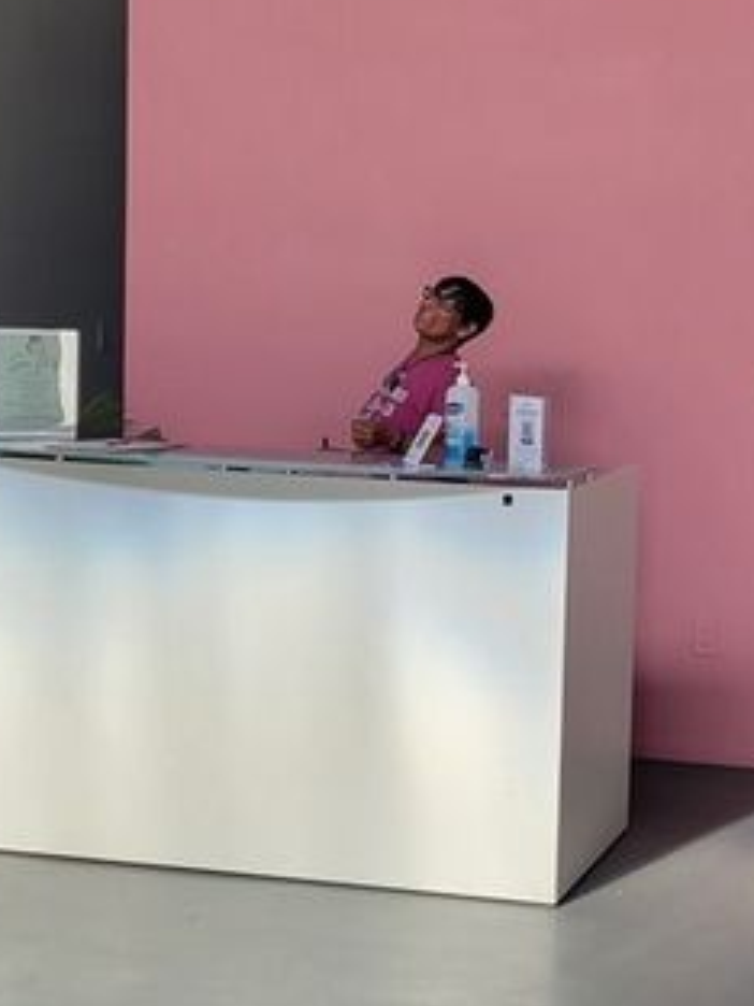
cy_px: 447
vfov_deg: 27.4
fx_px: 2062
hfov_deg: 20.3
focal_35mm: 71
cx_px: 673
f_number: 1.8
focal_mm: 5.4
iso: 64
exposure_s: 1/120
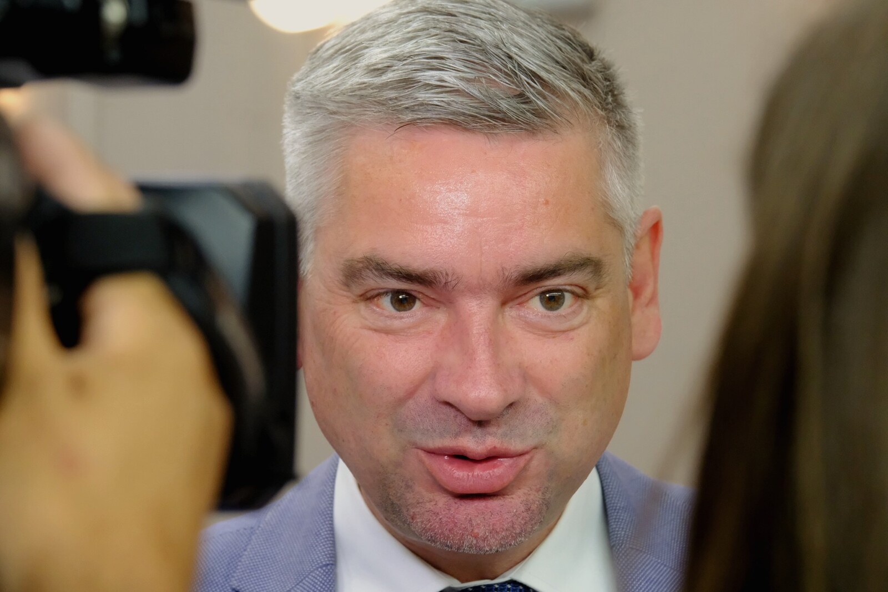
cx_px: 444
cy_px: 296
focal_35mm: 150
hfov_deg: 13.7
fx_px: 3700
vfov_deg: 9.2
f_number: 6.4
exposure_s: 1/125
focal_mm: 99.8
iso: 4000
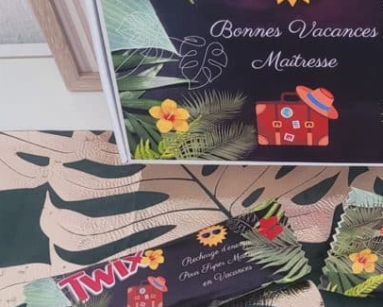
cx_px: 334
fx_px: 726
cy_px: 164
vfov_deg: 23.9
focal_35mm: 64
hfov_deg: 28.6
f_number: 1.8
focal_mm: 5.4
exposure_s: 1/40
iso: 320
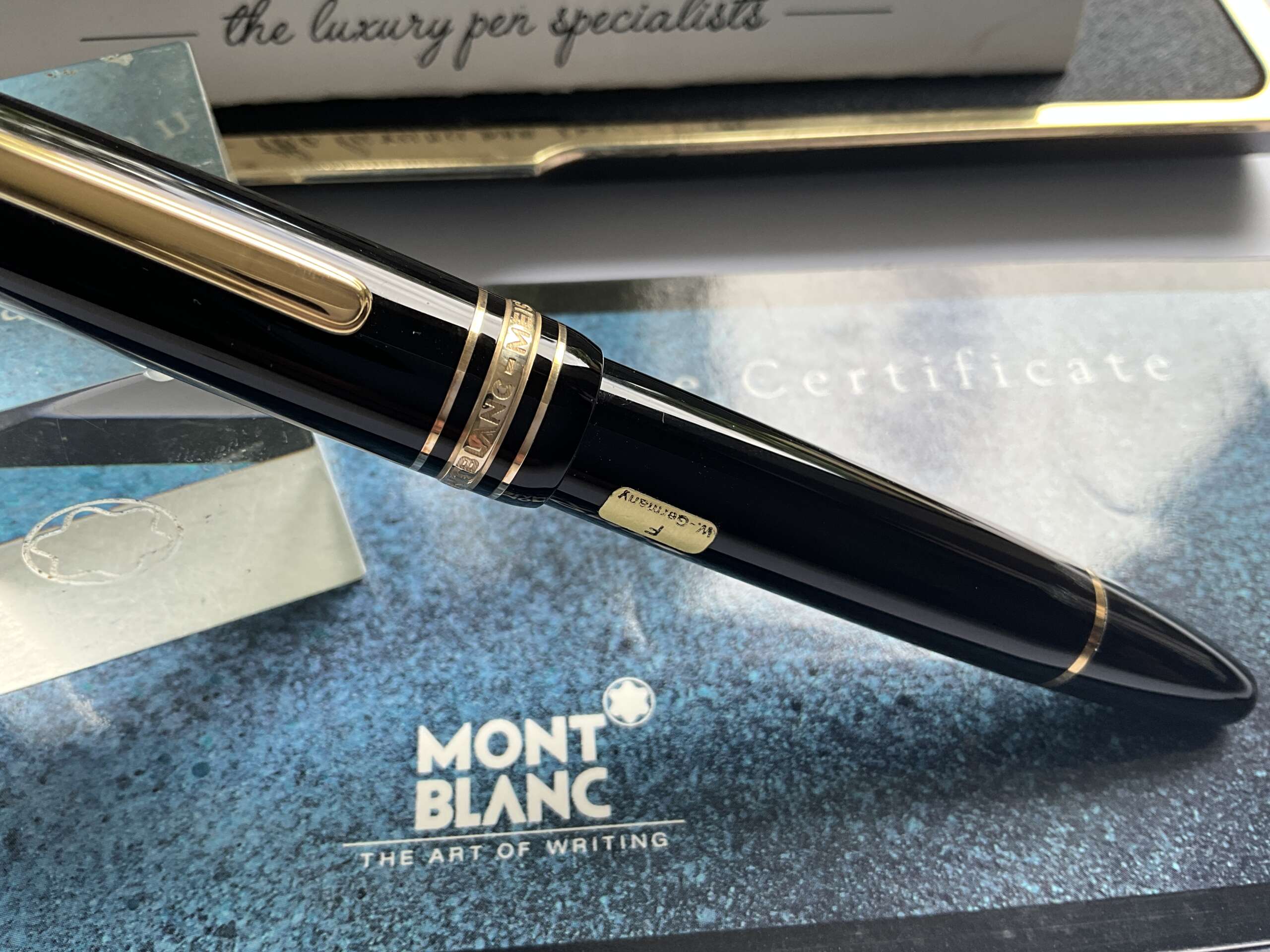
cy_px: 476
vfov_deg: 48.2
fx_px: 1064
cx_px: 635
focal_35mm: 29
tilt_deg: -57.5
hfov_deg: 61.7
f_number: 1.8
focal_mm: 3
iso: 32
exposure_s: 1/122
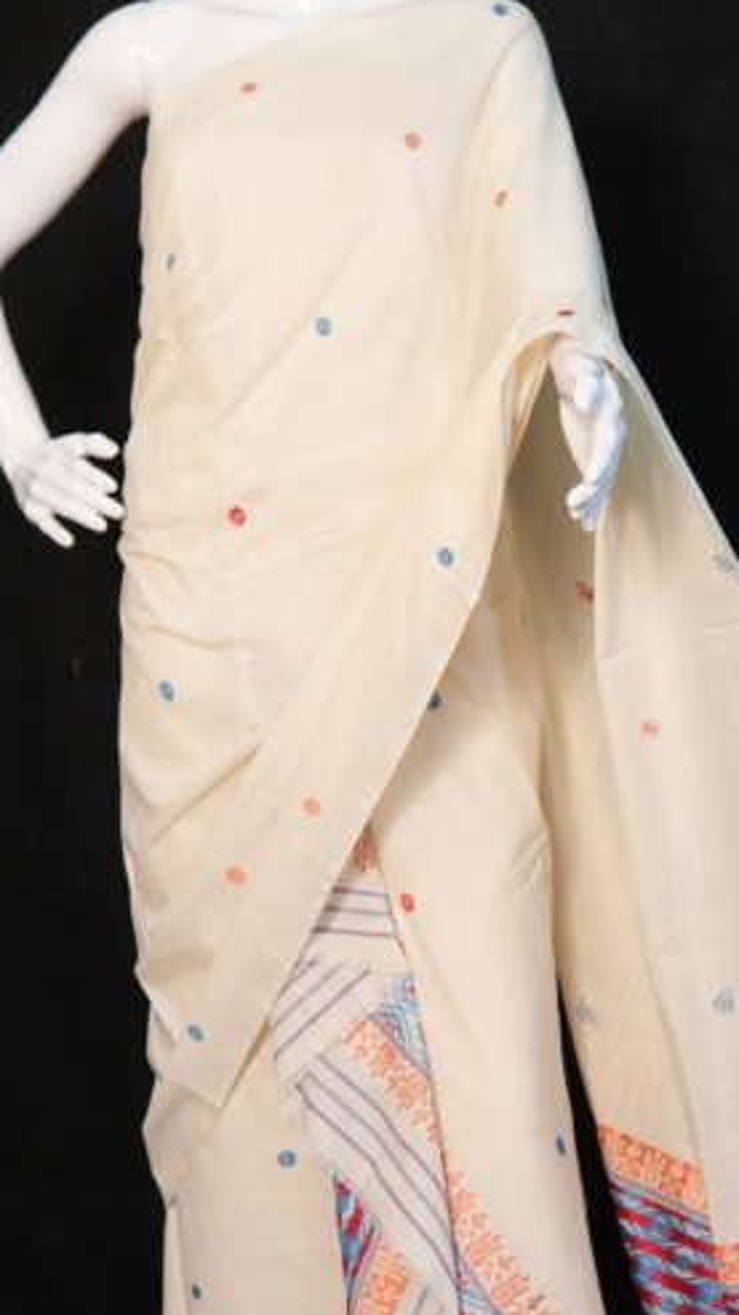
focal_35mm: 86
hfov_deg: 13.9
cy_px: 856
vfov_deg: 24.6
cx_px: 651
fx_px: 2998
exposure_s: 1/160
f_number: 2.8
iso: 800
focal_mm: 30
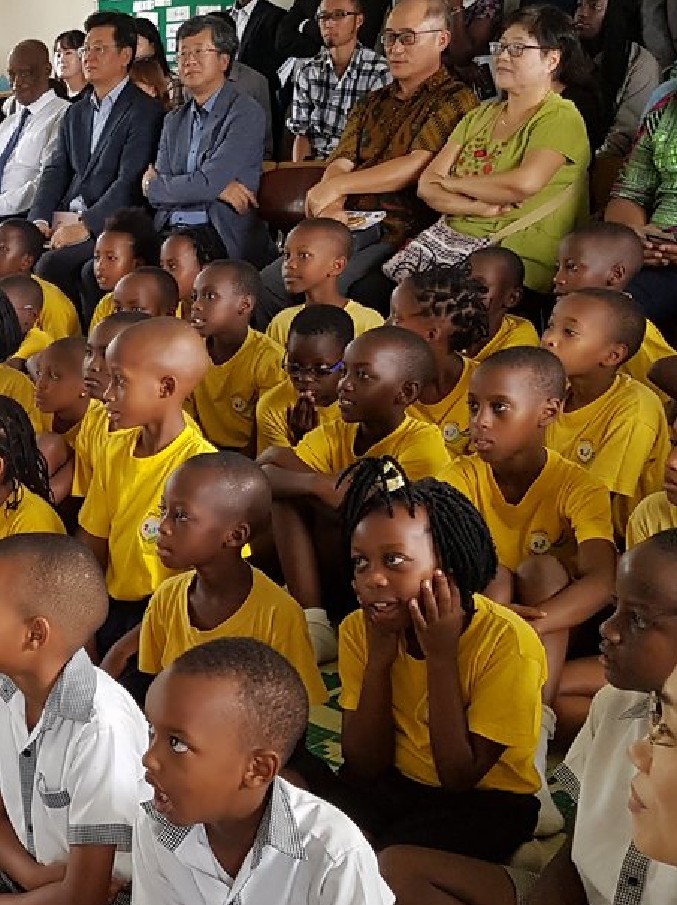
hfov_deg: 30.5
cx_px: -43
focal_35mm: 43
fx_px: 1122
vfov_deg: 43.9
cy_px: 458
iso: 200
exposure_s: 1/60
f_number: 1.7
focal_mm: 4.2
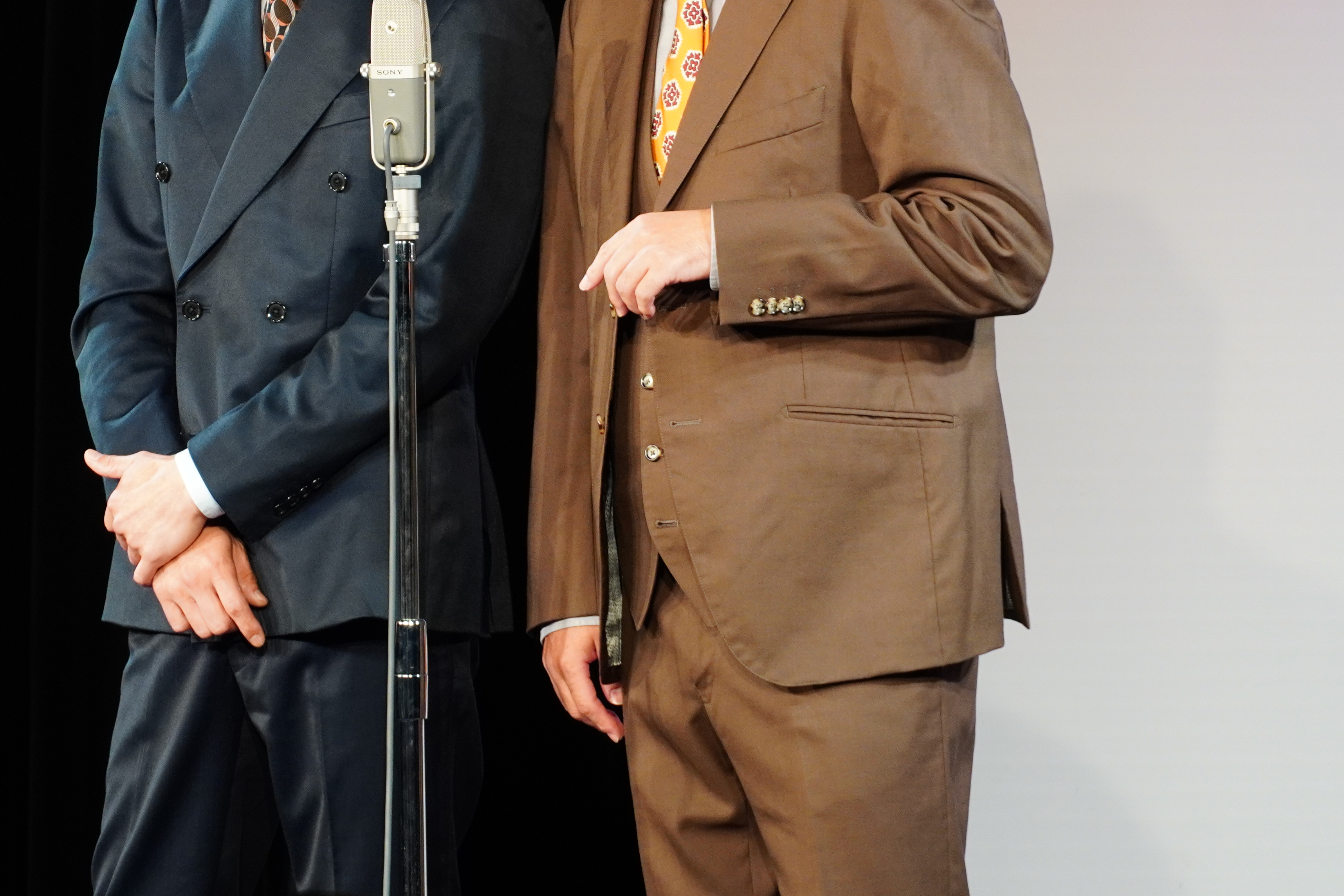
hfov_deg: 5.8
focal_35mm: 354
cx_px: 514
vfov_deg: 3.9
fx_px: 13211
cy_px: 235
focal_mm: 135
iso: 1000
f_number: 5.6
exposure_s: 1/60
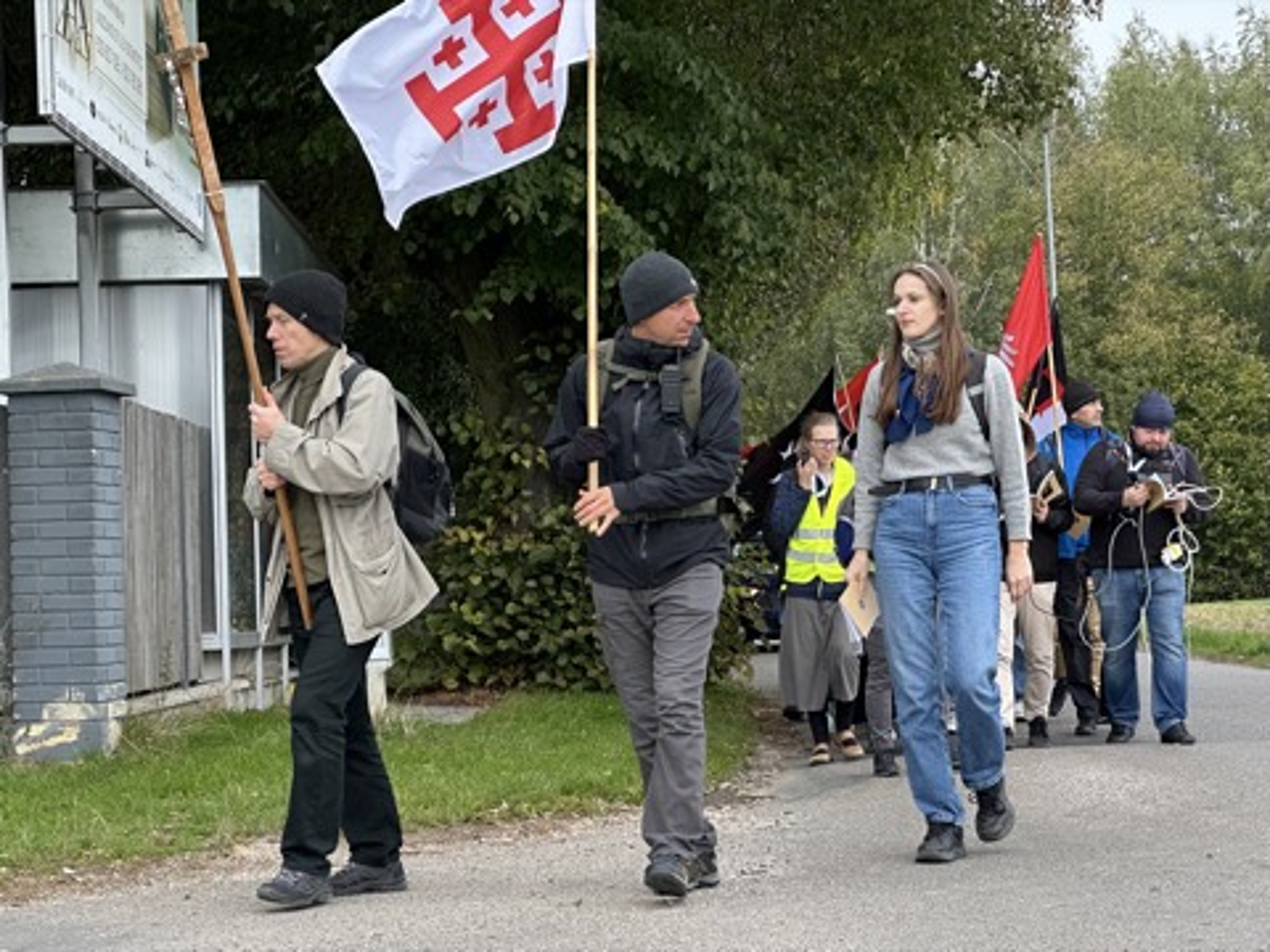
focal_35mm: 77
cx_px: 635
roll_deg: +1.6
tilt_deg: +2.3
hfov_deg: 25.3
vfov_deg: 19.1
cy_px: 476
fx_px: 2825
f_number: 2.8
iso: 32
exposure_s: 1/134
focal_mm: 9
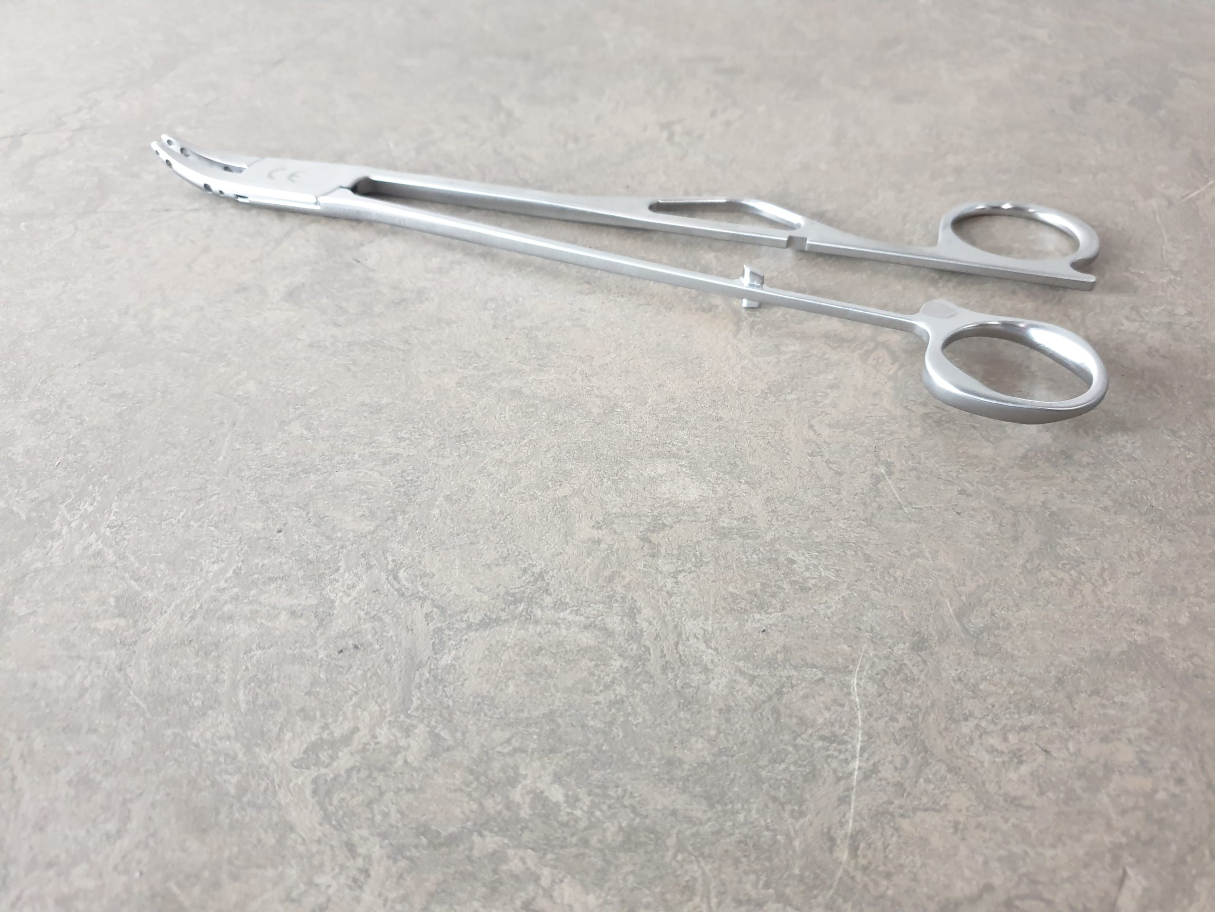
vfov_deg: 53.1
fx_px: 913
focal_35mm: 26
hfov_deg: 67.3
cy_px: 456
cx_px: 608
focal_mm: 4.3
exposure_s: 1/50
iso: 250
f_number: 1.5
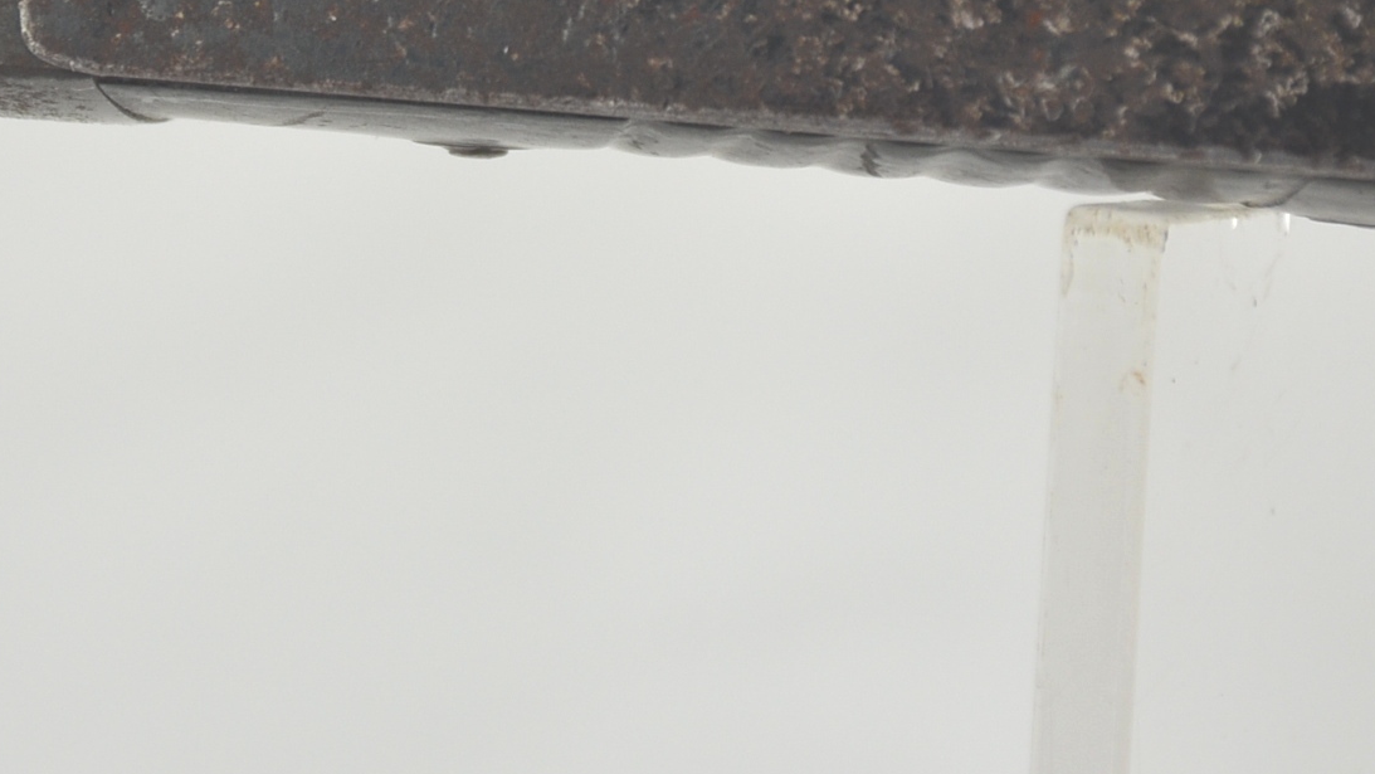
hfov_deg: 4.5
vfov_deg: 2.5
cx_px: 487
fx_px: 17399
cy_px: -63
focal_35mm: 477
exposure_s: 1/250
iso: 450
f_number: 5.6
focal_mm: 135
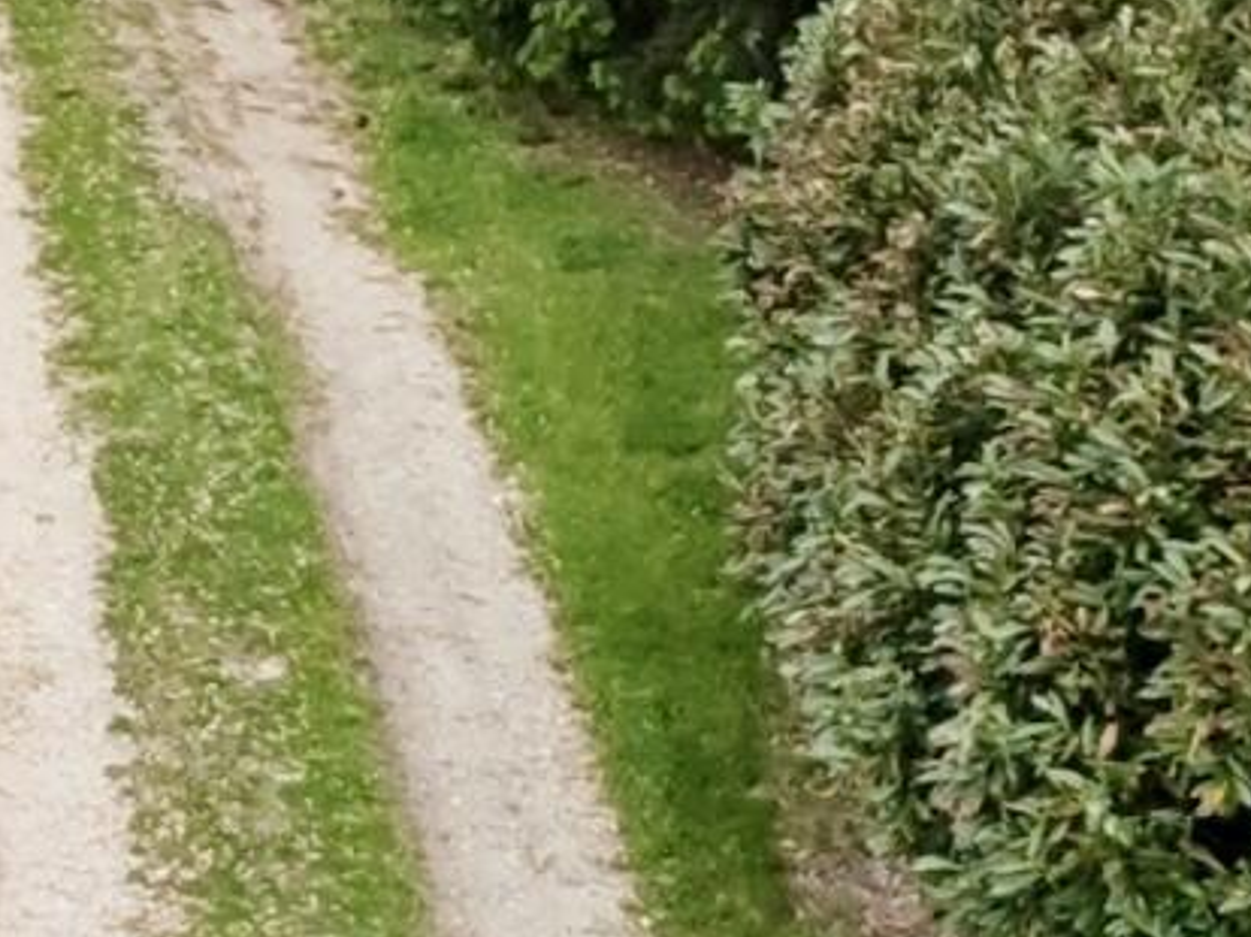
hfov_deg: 15.3
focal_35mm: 116
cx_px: -771
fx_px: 4190
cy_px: 526
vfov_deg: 12.8
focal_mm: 16
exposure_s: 1/690
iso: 100
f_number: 2.55
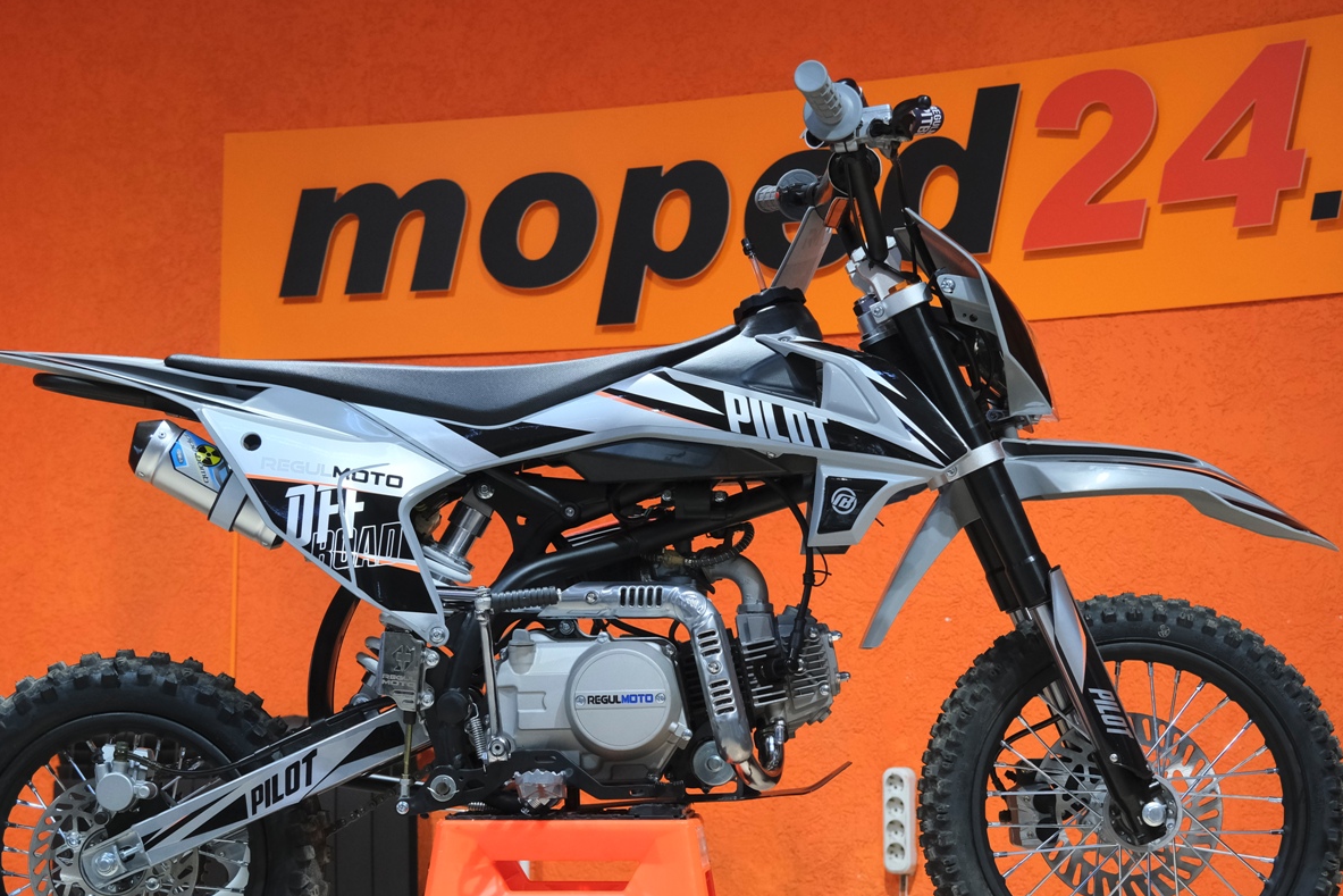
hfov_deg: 29.2
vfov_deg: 19.7
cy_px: 474
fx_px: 2574
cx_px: 652
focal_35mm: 69
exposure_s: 1/100
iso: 1600
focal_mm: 34.2
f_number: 4
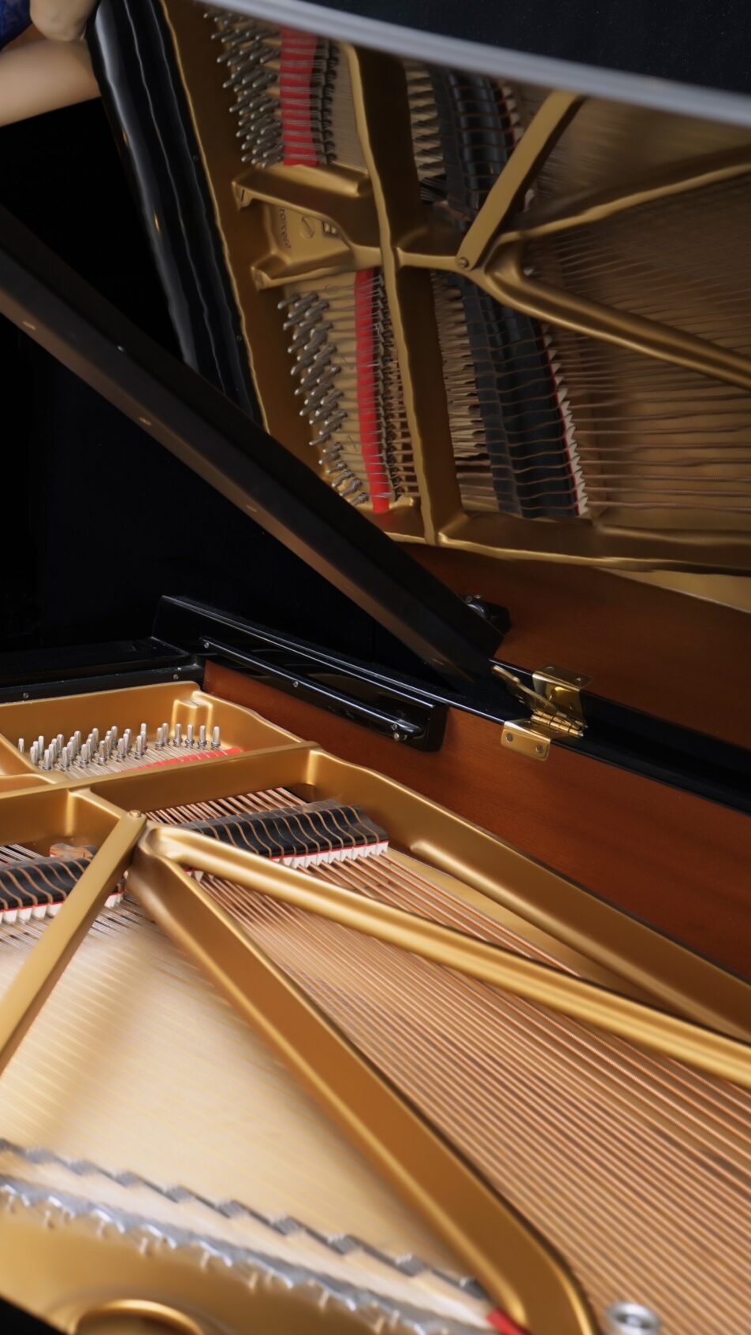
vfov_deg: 36.6
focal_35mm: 57
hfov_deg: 19.4
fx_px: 2018
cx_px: -226
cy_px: 667
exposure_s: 1/160
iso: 160
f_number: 4
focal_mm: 36
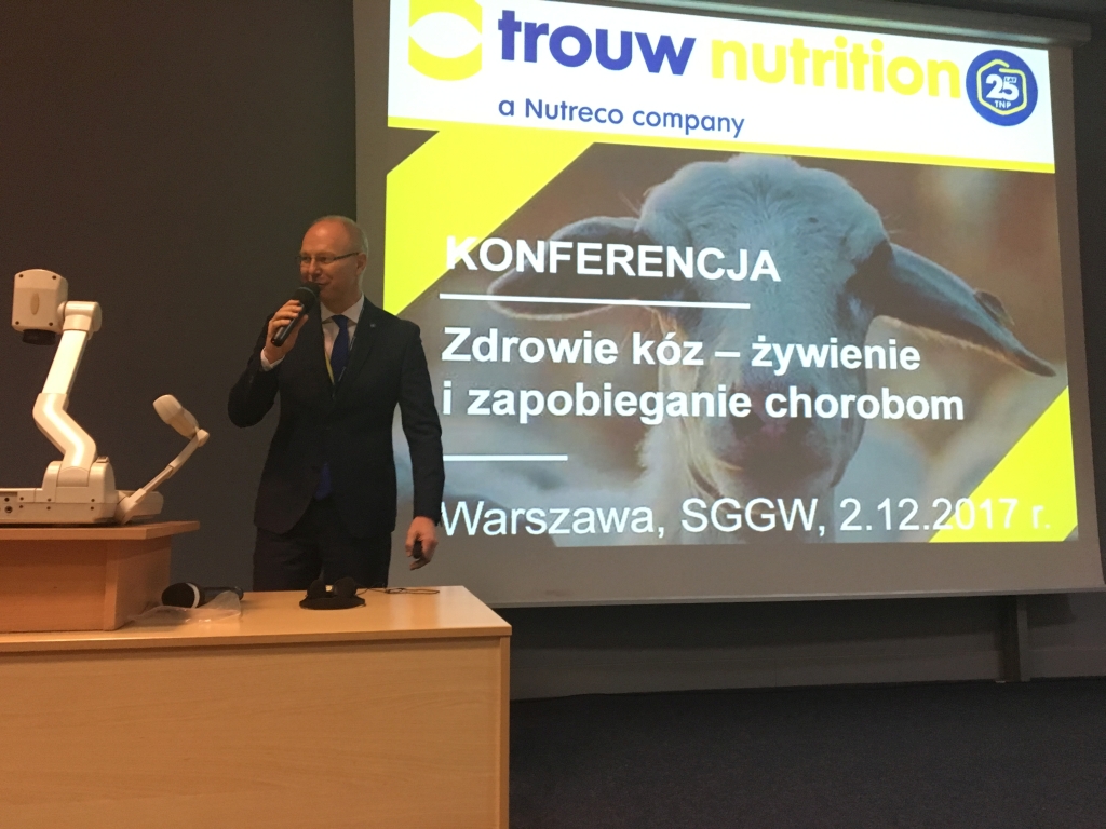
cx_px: 553
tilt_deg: +3.3
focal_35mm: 29
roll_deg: +0.7
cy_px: 414
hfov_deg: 61.7
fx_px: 927
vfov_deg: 48.2
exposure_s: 1/25
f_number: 2.2
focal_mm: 4.15
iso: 200
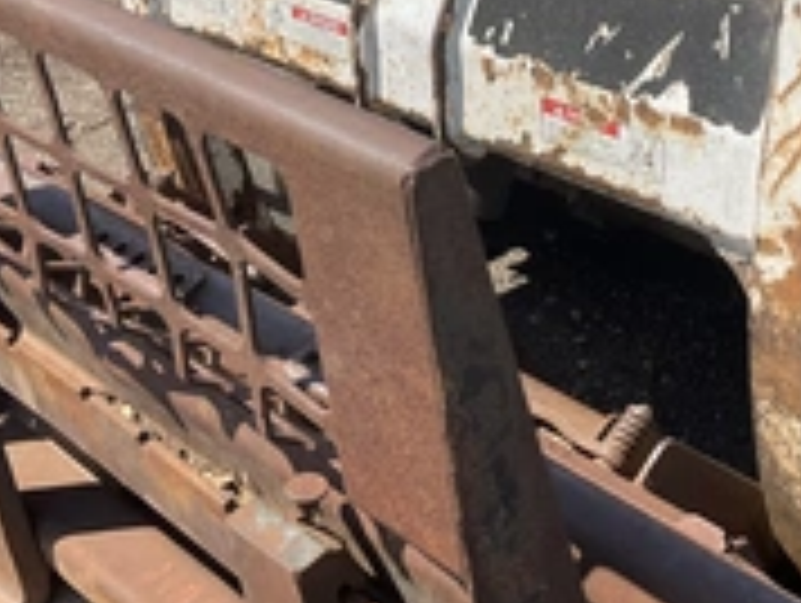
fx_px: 1506
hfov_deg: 29.6
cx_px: 536
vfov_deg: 22.0
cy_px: 36
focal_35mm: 65
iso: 25
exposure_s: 1/1342
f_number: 1.8
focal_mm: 3
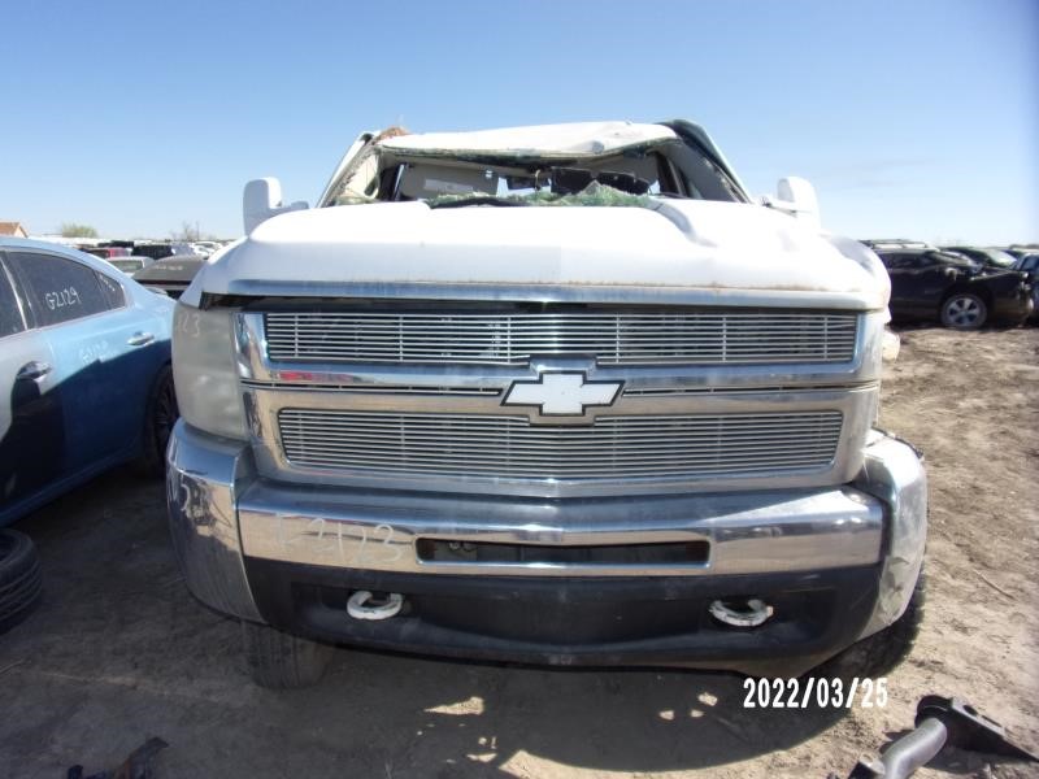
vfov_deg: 56.8
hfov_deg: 71.6
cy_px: 390
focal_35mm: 24
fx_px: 720
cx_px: 520
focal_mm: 4.3
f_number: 3.3
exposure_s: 1/900
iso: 80
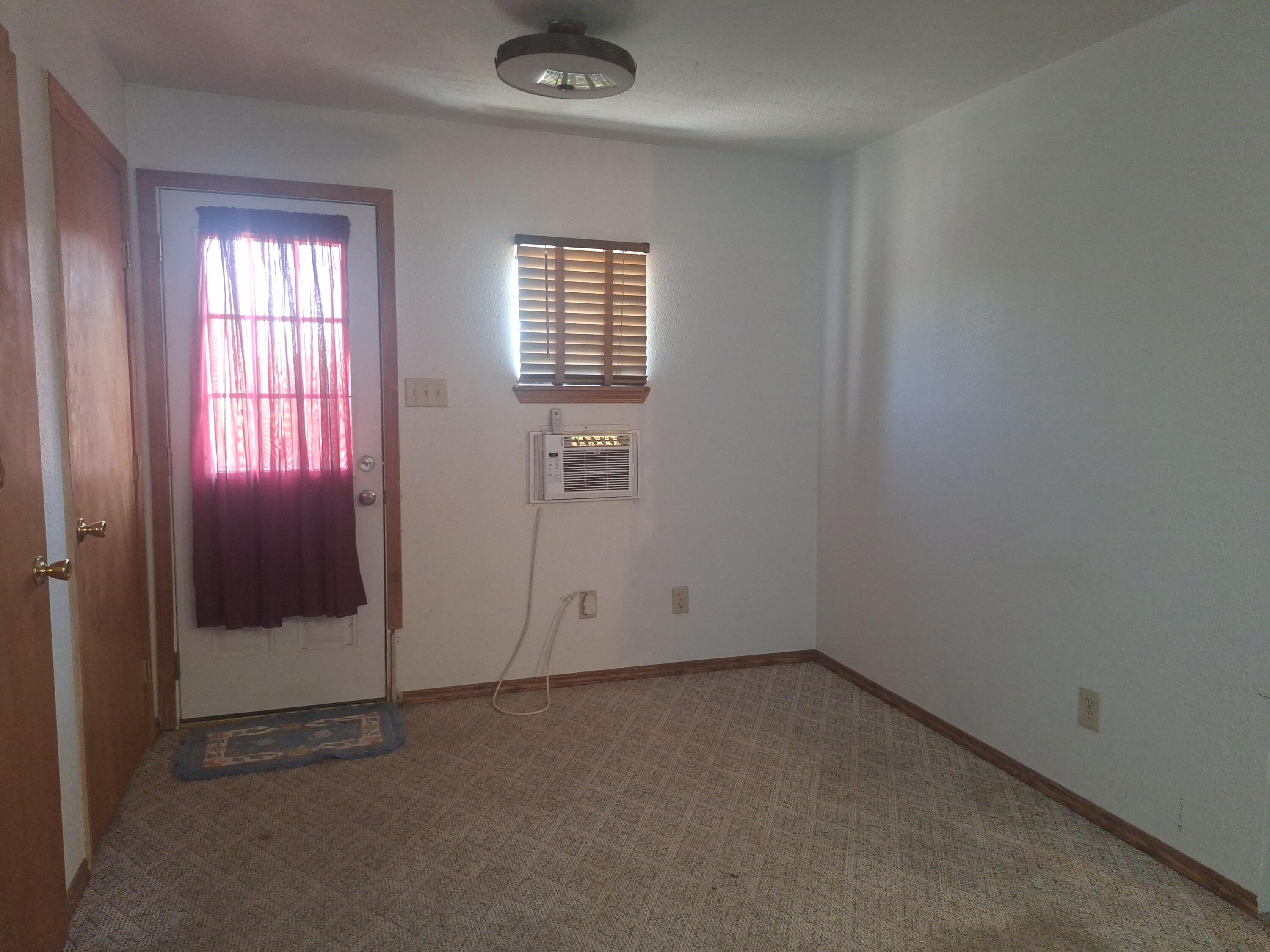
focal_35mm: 23
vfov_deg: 58.9
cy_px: 476
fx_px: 844
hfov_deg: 73.9
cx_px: 635
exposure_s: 1/40
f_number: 1.8
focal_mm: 5.54
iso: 250
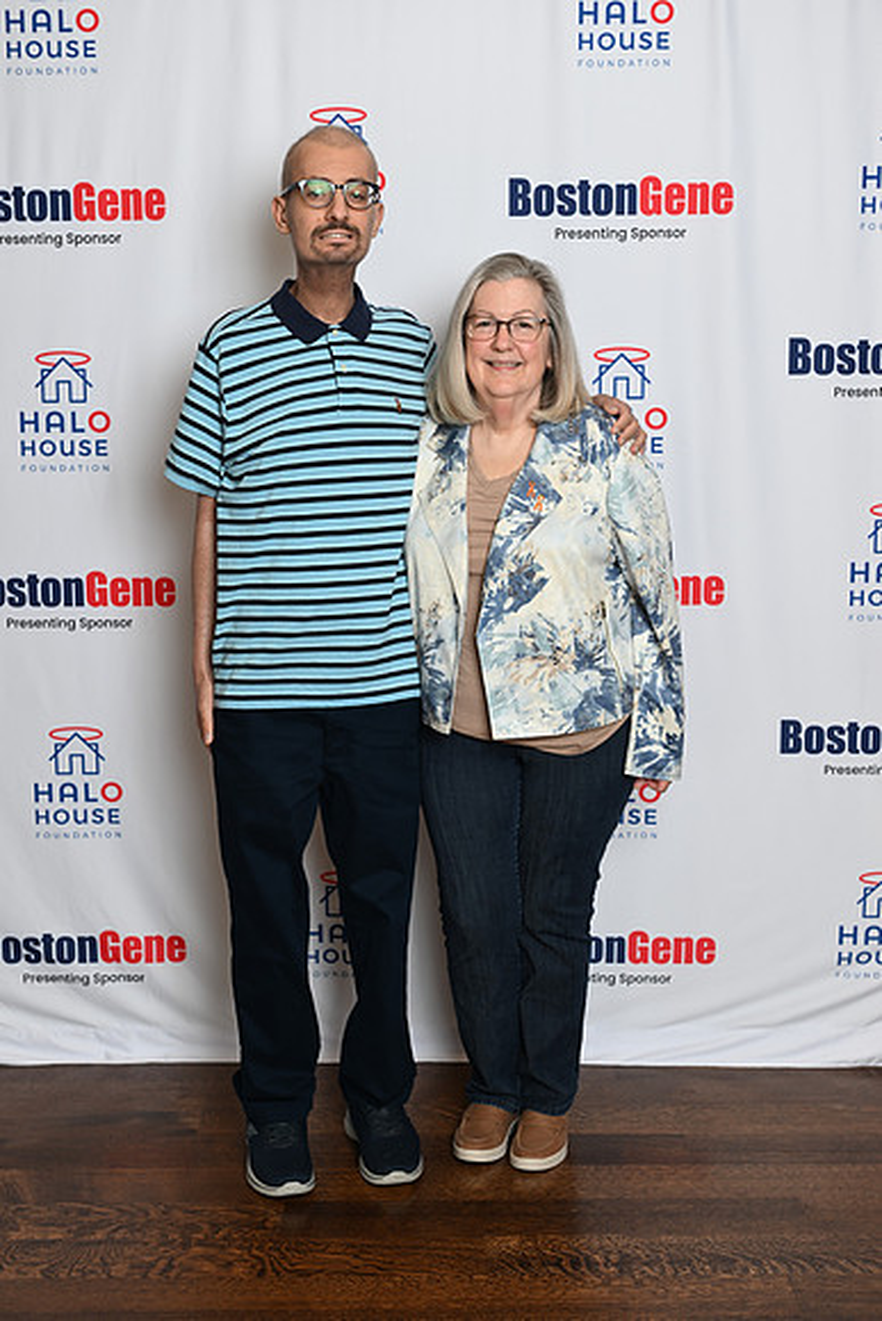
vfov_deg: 41.1
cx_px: 441
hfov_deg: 28.1
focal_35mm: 48
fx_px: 1763
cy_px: 660
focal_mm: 48
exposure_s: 1/80
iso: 200
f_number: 3.5
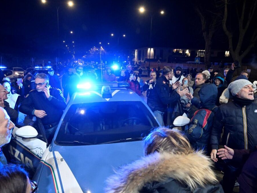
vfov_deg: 58.9
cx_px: 125
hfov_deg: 73.9
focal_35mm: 23
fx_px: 171
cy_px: 96
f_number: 5
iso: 5000
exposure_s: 1/100
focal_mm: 14
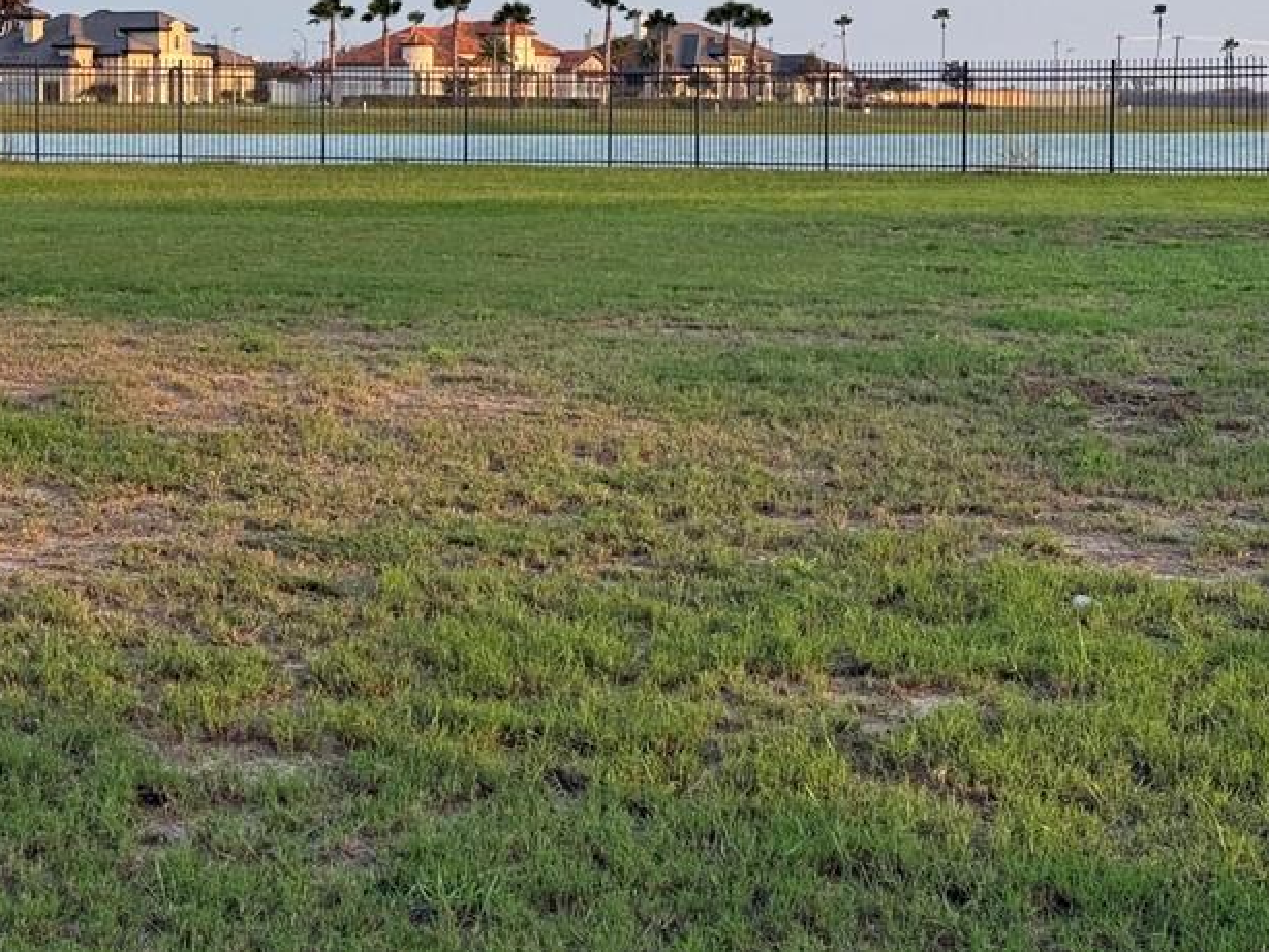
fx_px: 2934
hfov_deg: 24.4
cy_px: 287
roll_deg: -0.3
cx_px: 508
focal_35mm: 80
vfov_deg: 18.4
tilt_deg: -3.7
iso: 80
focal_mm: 6.76
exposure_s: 1/1185
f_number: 1.78
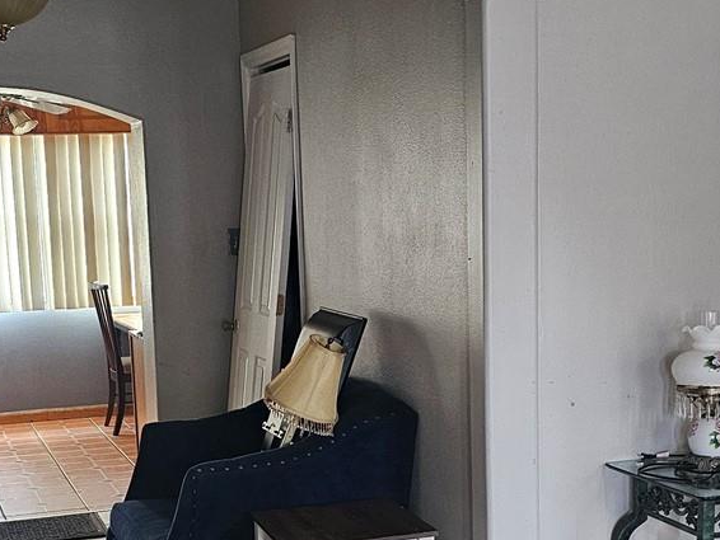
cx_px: 332
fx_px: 1353
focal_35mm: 65
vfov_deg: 22.4
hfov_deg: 29.8
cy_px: 408
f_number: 1.7
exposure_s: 1/30
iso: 640
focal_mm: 6.3
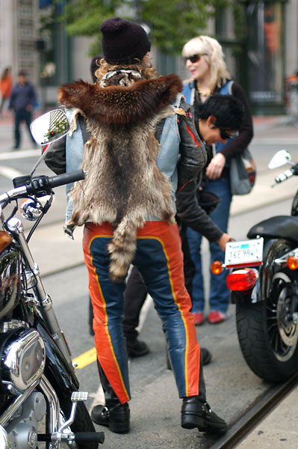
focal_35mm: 75
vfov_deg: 27.0
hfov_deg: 18.2
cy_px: 224
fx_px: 933
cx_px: 149
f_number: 1.4
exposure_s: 1/800
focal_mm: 50
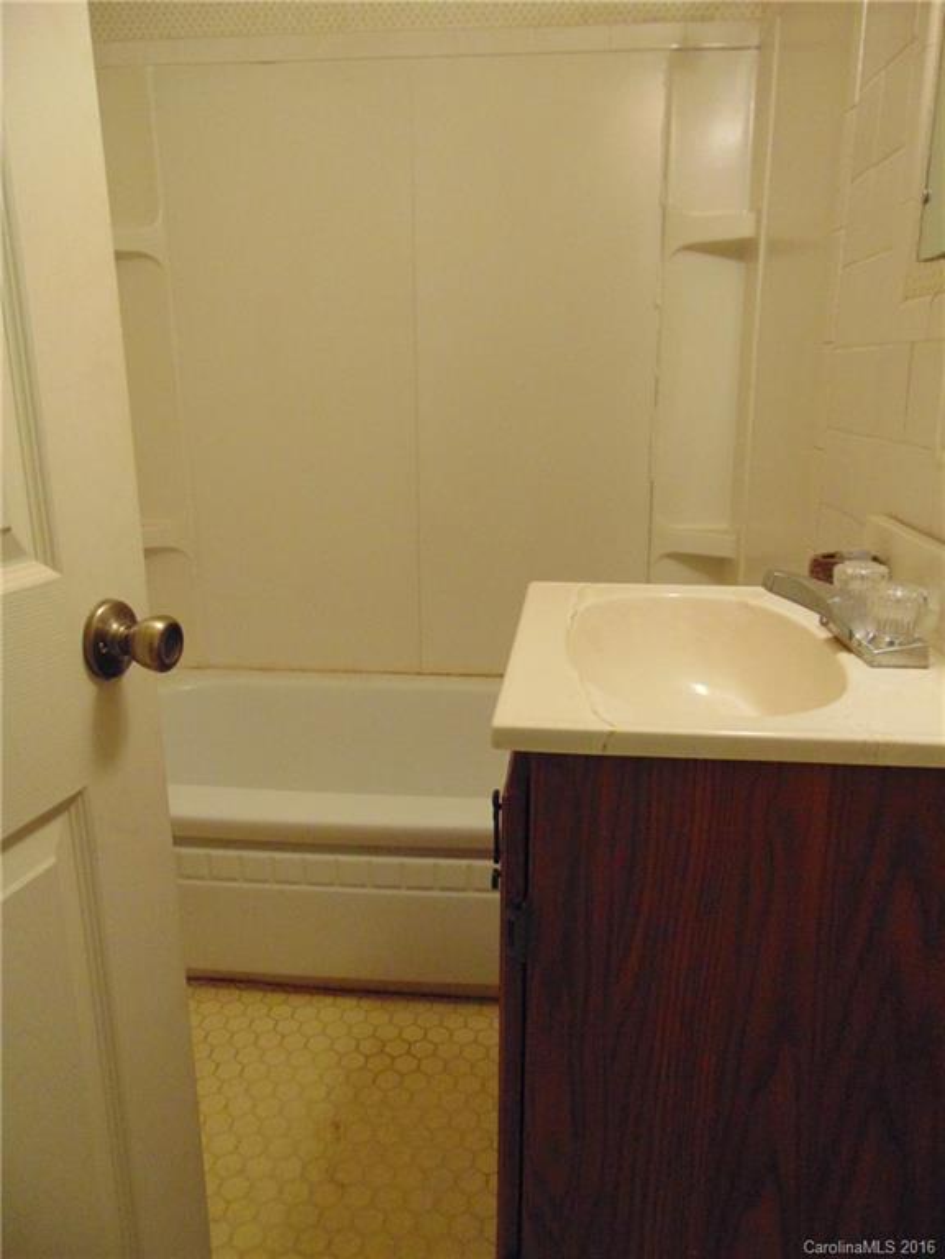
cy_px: 630
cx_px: 472
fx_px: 910
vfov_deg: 69.4
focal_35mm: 25
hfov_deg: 54.9
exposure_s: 1/40
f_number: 3
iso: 500
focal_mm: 4.5
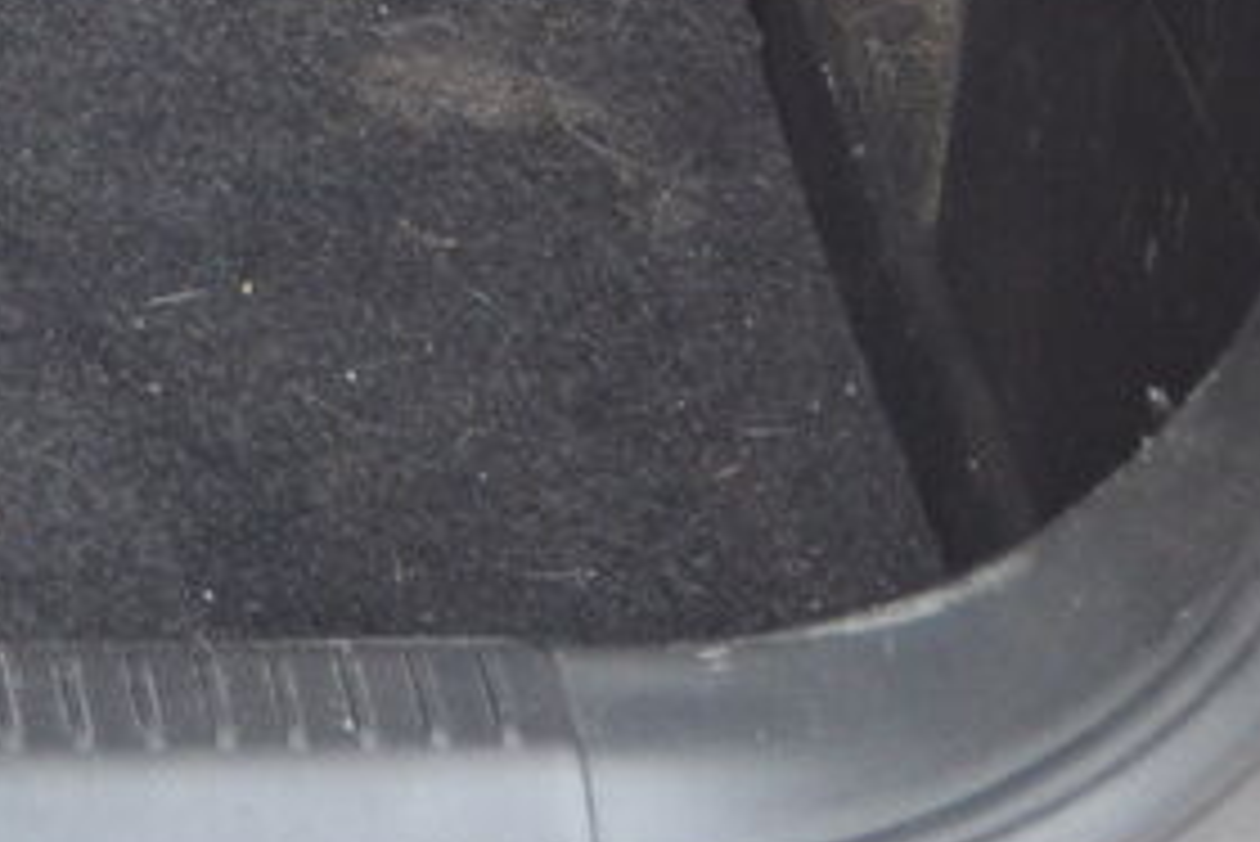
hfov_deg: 8.5
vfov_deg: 5.8
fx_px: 7914
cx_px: -1404
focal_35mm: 226
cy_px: -1256
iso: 450
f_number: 3.5
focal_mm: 22
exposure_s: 1/60
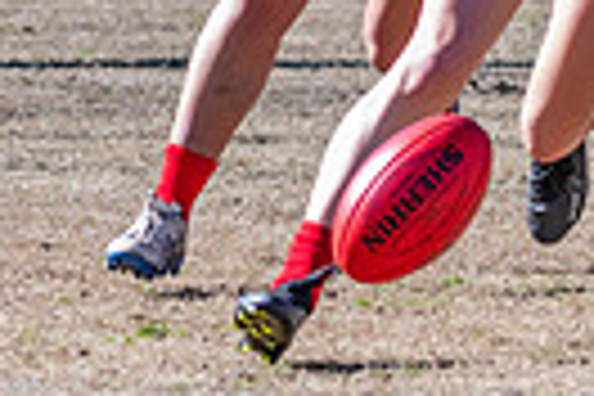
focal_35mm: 785
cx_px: 346
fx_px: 12951
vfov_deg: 1.8
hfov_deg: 2.6
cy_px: -137
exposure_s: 1/1250
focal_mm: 150
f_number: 8
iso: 800
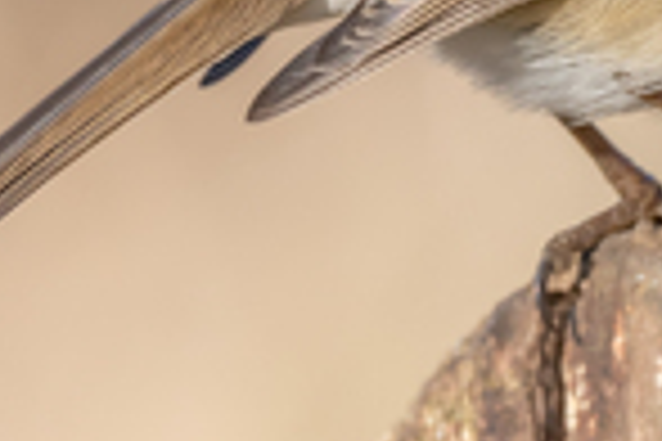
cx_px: 892
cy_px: -254
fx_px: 56210
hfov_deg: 0.7
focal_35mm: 3057
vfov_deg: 0.4
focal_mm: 500
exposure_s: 1/640
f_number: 6.3
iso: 200
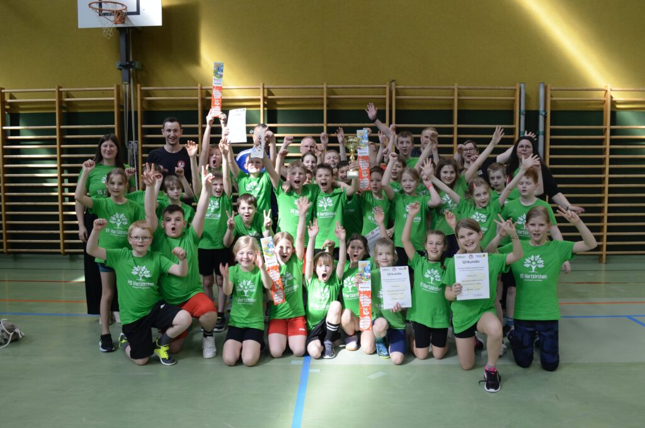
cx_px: 322
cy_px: 214
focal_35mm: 27
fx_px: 483
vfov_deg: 47.8
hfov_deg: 67.5
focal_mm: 18
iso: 280
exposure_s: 1/125
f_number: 5.6
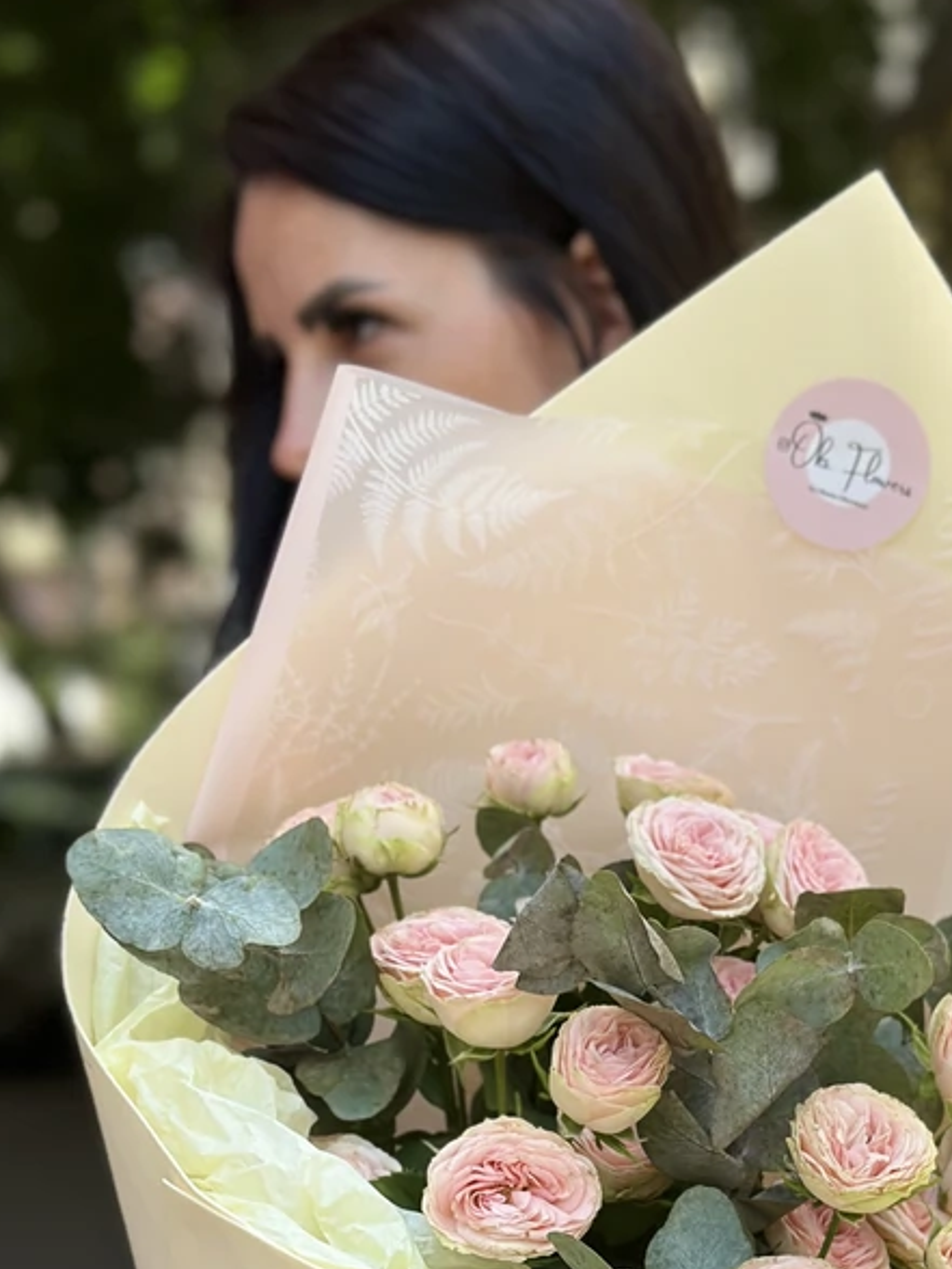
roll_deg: +2.5
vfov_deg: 19.4
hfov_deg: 15.0
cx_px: 730
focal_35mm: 98
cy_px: 1282
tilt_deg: -7.8
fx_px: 3594
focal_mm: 6.86
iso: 80
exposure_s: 1/1783
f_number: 1.78
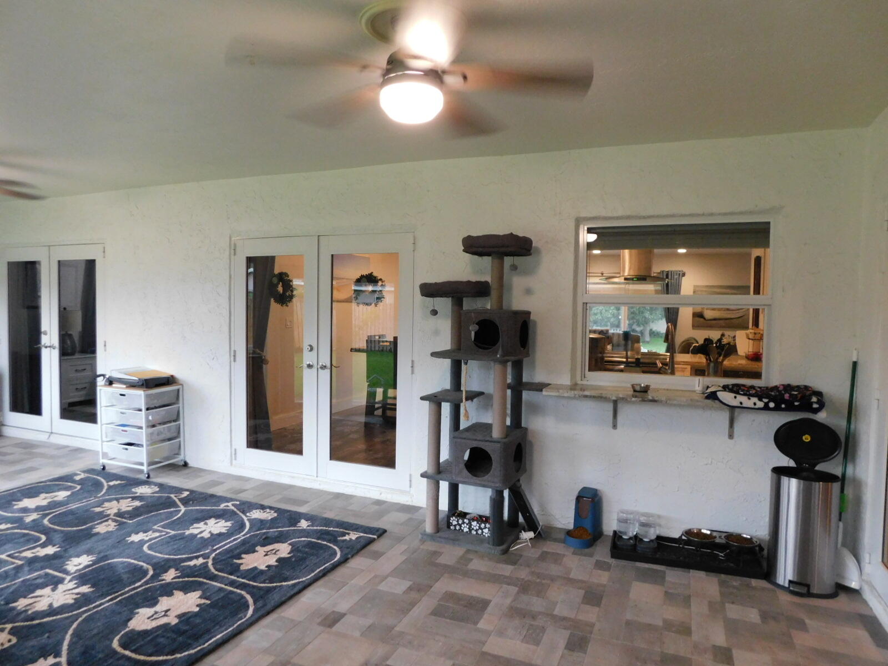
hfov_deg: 73.9
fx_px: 590
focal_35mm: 23
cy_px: 333
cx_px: 444
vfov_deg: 58.9
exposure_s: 1/25
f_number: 3
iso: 400
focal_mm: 4
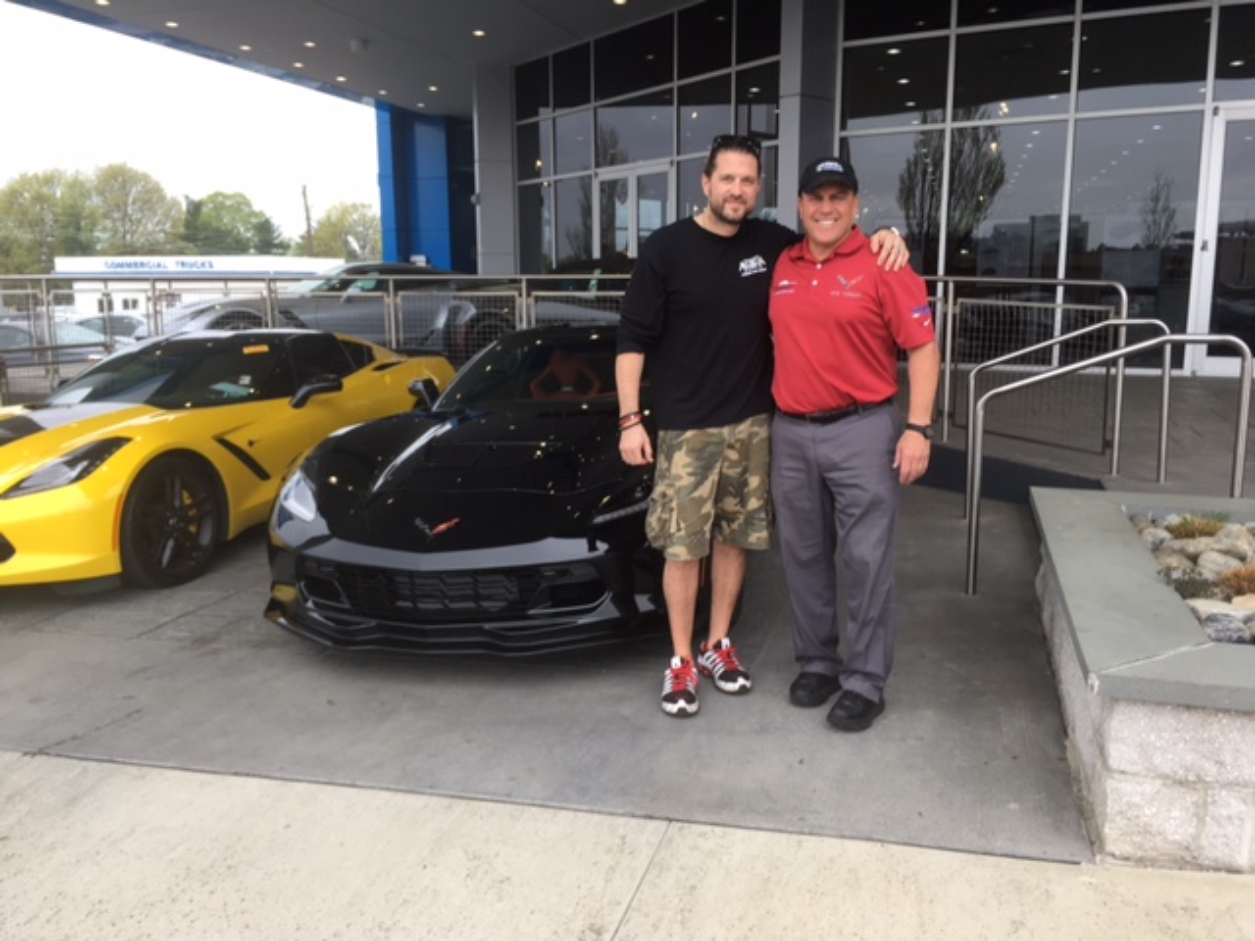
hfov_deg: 61.7
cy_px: 470
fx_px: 1051
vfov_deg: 48.2
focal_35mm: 29
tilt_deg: -8.4
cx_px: 628
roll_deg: +0.2
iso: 32
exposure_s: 1/120
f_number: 2.2
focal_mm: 4.15
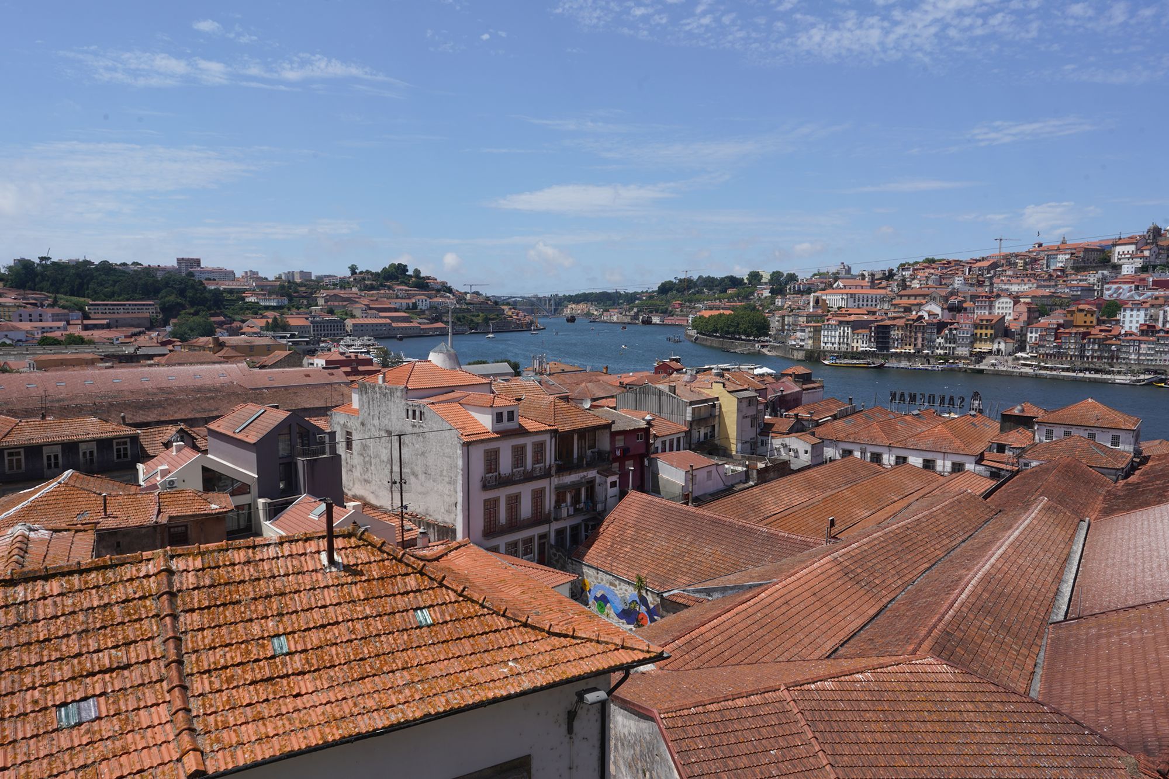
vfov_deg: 53.1
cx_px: 584
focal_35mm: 24
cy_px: 390
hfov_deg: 73.7
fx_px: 779
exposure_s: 1/100
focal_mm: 24
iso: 100
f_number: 18
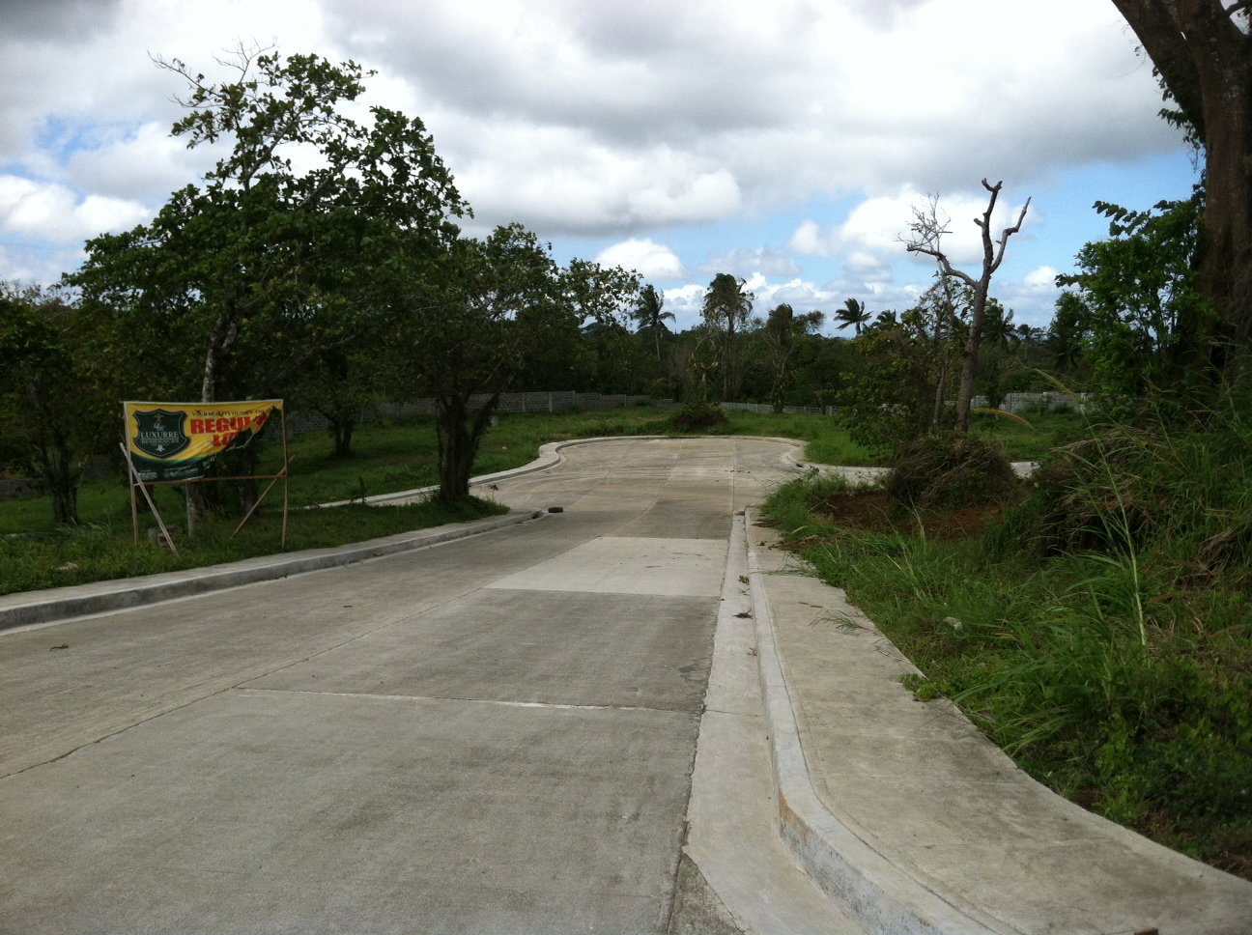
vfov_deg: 40.6
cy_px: 468
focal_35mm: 35
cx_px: 626
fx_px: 1264
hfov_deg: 52.7
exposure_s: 1/1071
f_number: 2.8
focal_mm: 3.85
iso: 80
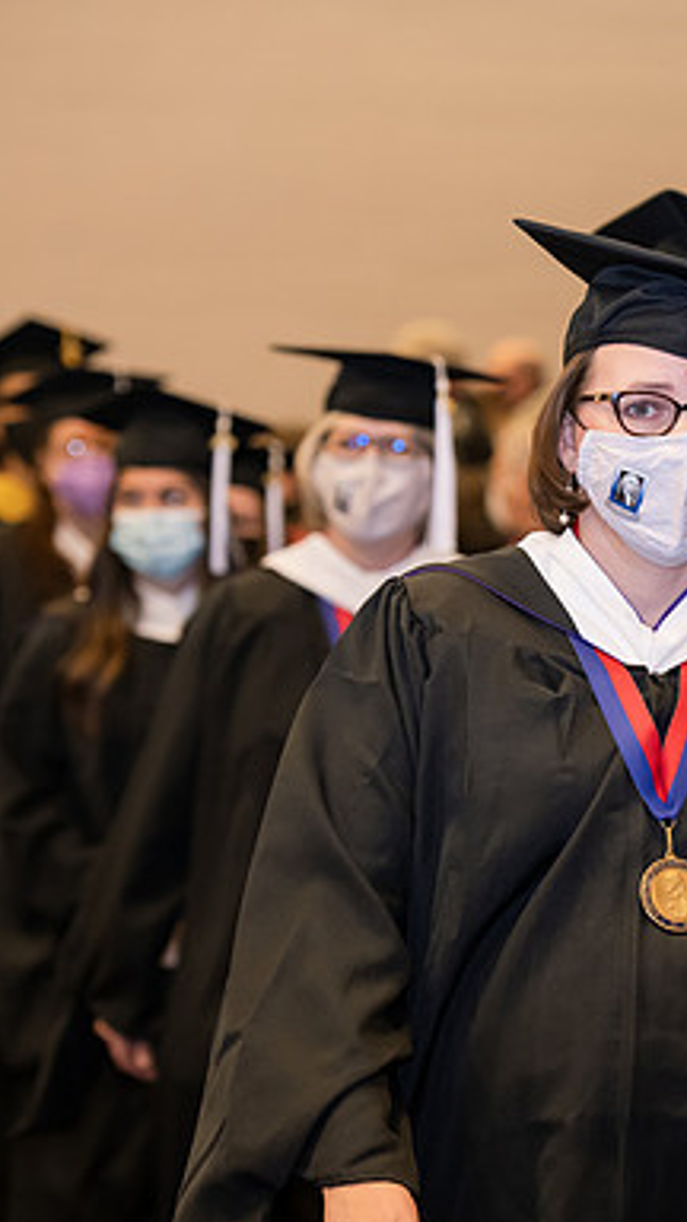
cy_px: 613
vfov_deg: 12.4
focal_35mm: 174
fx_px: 5635
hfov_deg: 6.9
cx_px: 741
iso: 2000
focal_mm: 110
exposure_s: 1/200
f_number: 4
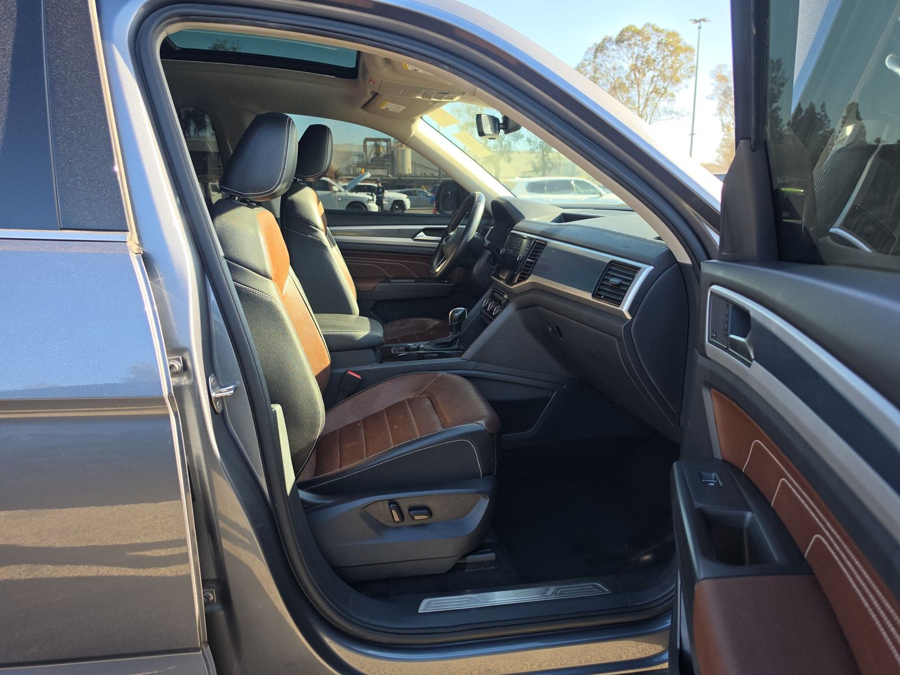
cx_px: 450
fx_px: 598
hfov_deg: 73.9
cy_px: 338
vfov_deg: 58.9
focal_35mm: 23
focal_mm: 6.5
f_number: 1.4
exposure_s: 1/196
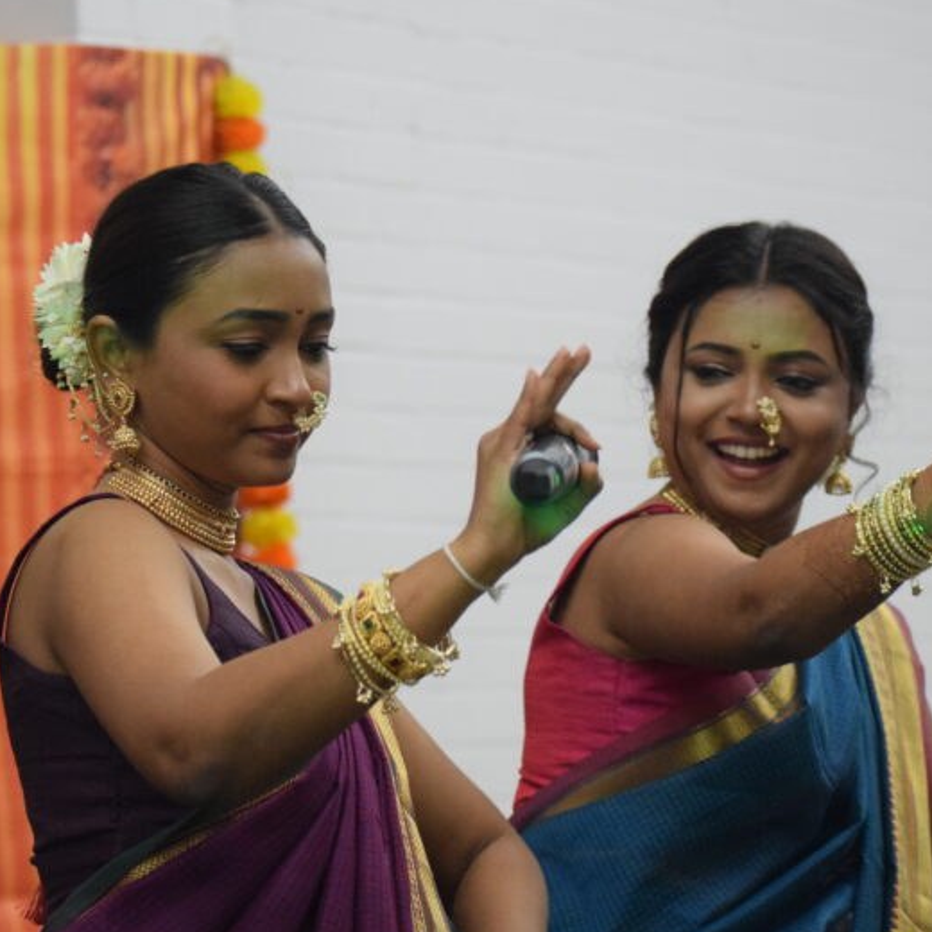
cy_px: 531
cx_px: 310
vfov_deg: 7.7
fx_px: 6884
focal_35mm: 226
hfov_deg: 7.7
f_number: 4.8
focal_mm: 90
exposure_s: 1/250
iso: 3200
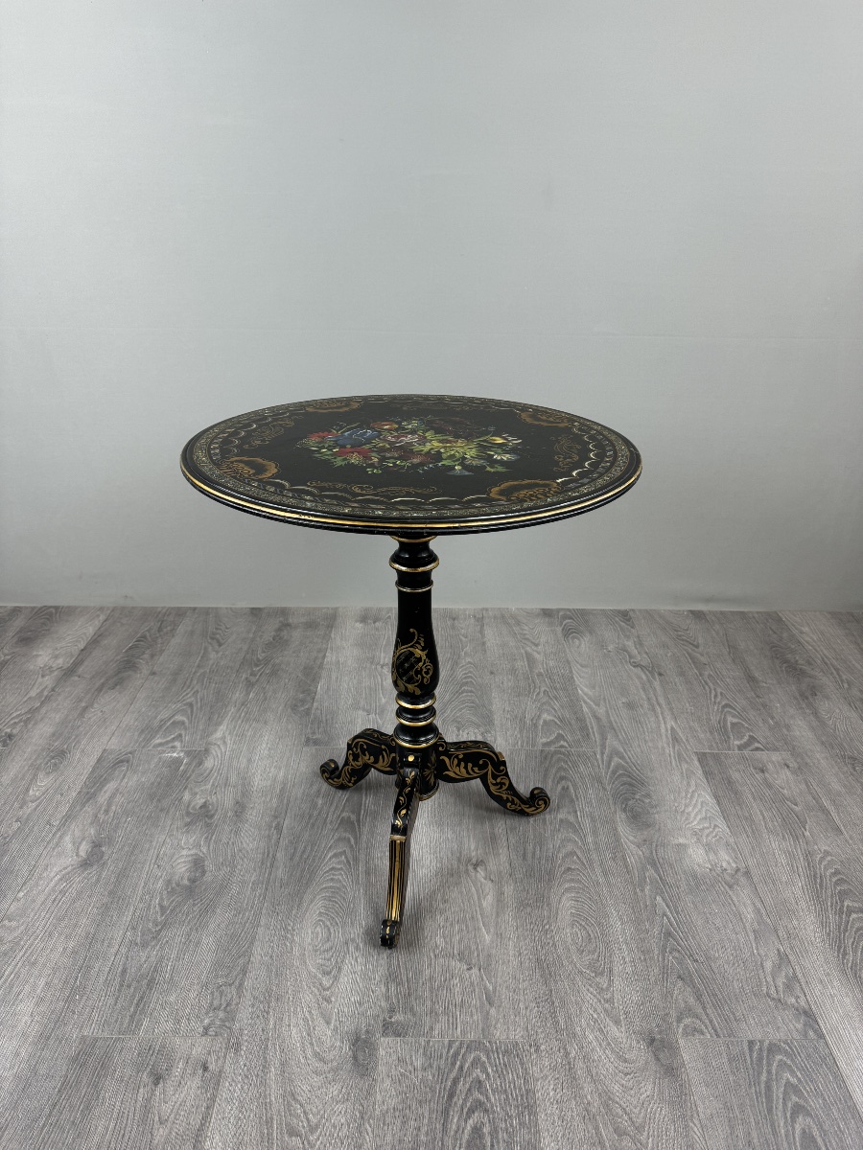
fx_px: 798
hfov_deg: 56.8
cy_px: 575
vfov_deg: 71.6
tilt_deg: -25.1
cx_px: 432
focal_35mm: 24
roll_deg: -1.0
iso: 125
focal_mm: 6.76
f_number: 1.78
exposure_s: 1/100
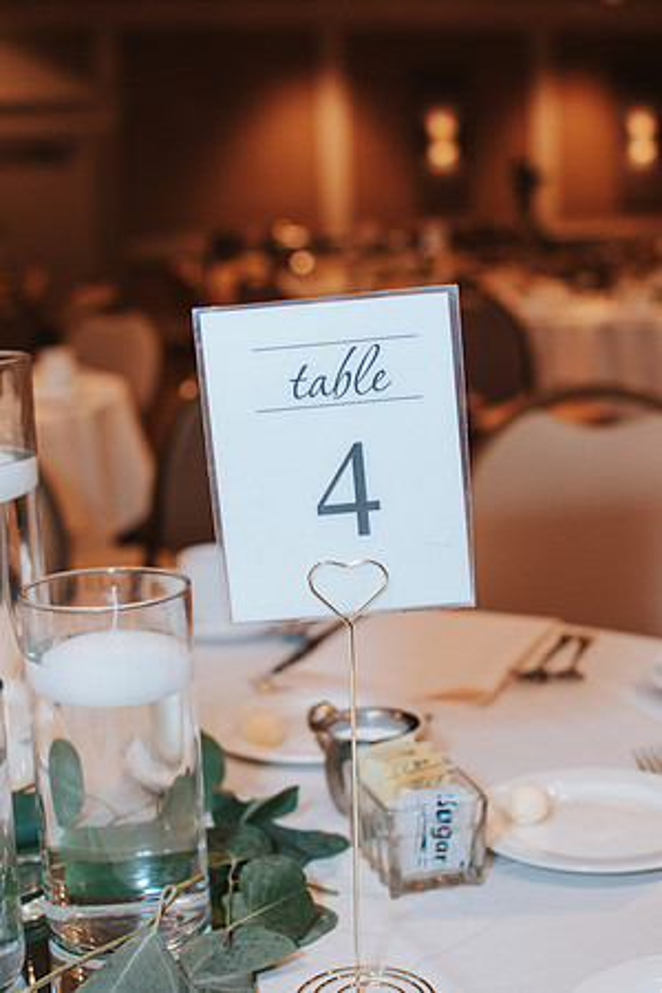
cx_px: 331
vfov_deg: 37.9
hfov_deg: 25.8
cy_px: 496
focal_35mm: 52
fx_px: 1448
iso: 800
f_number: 3.2
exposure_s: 1/200
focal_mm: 35
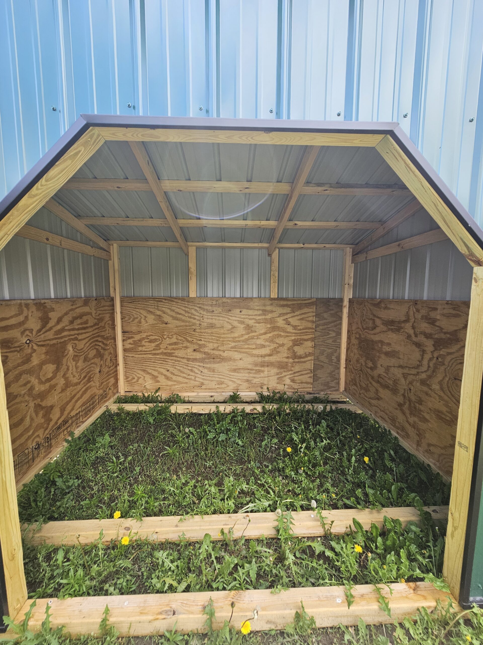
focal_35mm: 13
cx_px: 242
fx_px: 242
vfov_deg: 106.2
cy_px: 322
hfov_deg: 89.9
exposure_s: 1/213
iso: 50
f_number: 2.2
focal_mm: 2.2
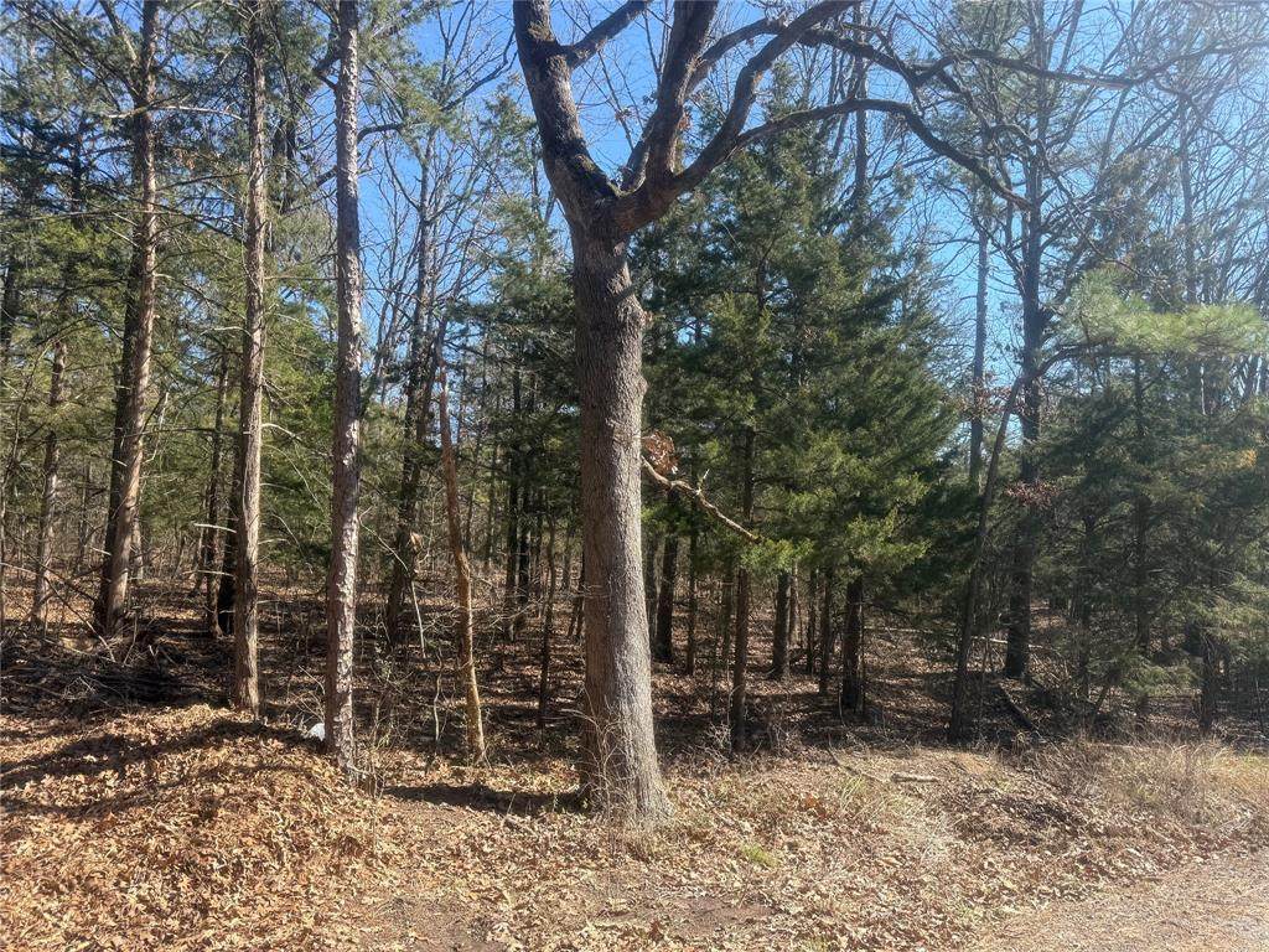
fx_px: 880
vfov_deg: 56.8
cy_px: 476
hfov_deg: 71.6
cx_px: 634
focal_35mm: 24
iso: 80
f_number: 1.78
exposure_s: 1/1292
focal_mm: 6.76
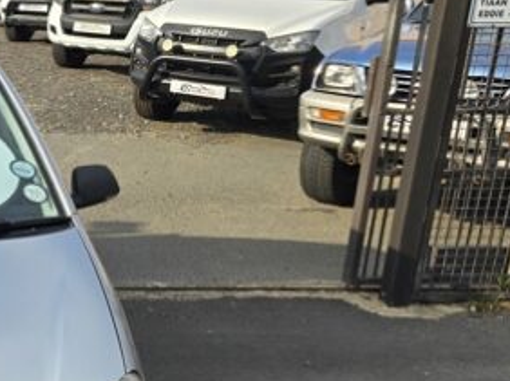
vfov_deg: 22.4
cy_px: 263
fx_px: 957
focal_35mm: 65
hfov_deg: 24.8
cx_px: -201
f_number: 1.7
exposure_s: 1/550
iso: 12
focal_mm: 6.3
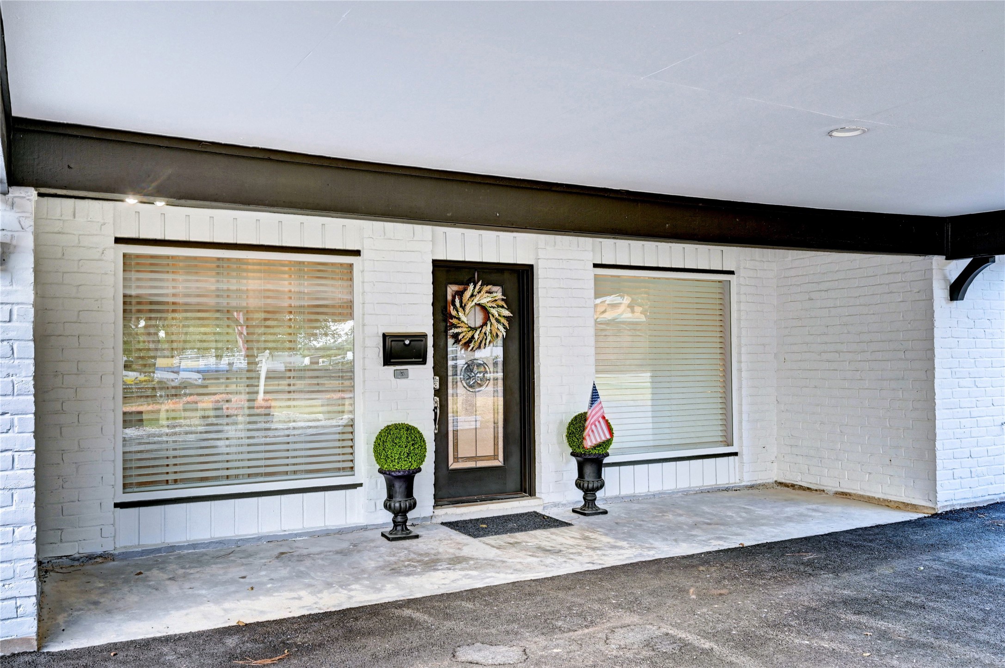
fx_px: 837
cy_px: 334
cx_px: 502
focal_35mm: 30
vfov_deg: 43.5
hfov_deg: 62.0
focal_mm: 30
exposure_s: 1/20
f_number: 8
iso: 400
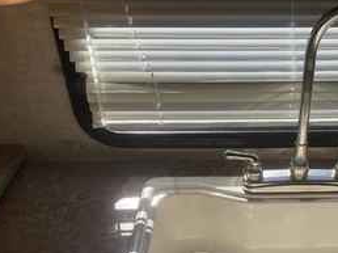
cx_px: 248
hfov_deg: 41.1
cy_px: 185
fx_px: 439
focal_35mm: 45
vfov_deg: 31.6
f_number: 1.8
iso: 25
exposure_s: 1/412
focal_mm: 3
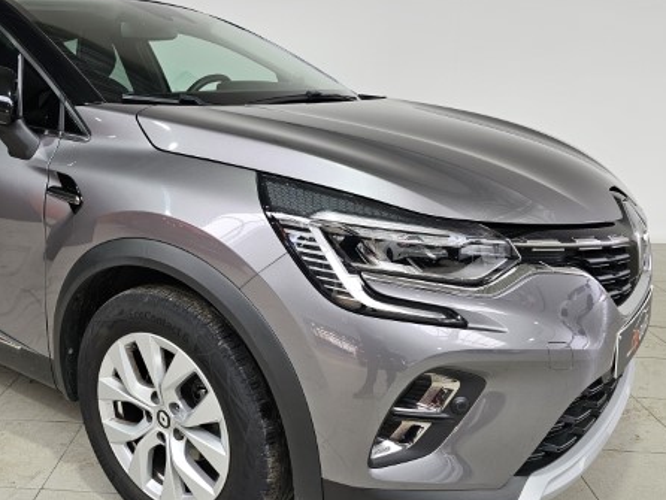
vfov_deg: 42.9
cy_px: 276
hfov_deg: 53.9
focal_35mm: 33
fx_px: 635
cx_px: 209
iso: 80
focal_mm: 6.3
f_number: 1.7
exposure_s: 1/180
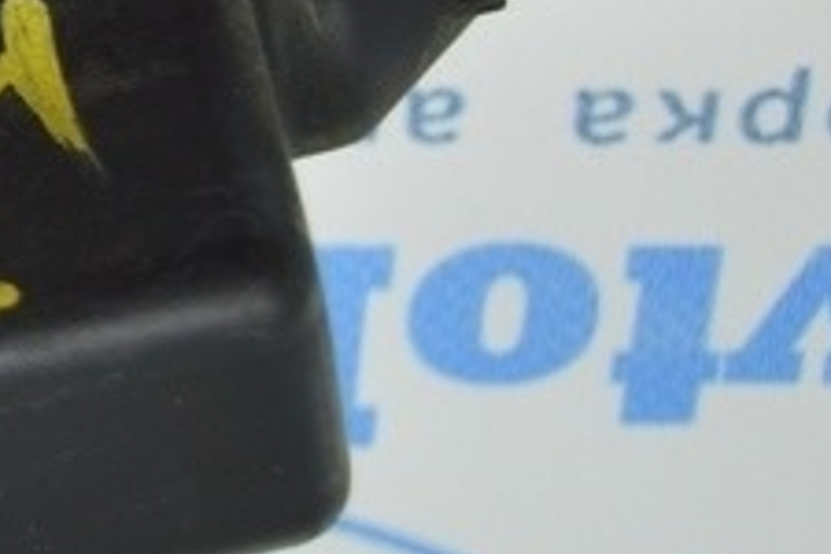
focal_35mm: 211
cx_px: -691
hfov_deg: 9.3
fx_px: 4876
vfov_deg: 6.4
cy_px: -231
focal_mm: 31
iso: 400
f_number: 4.2
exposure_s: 1/60
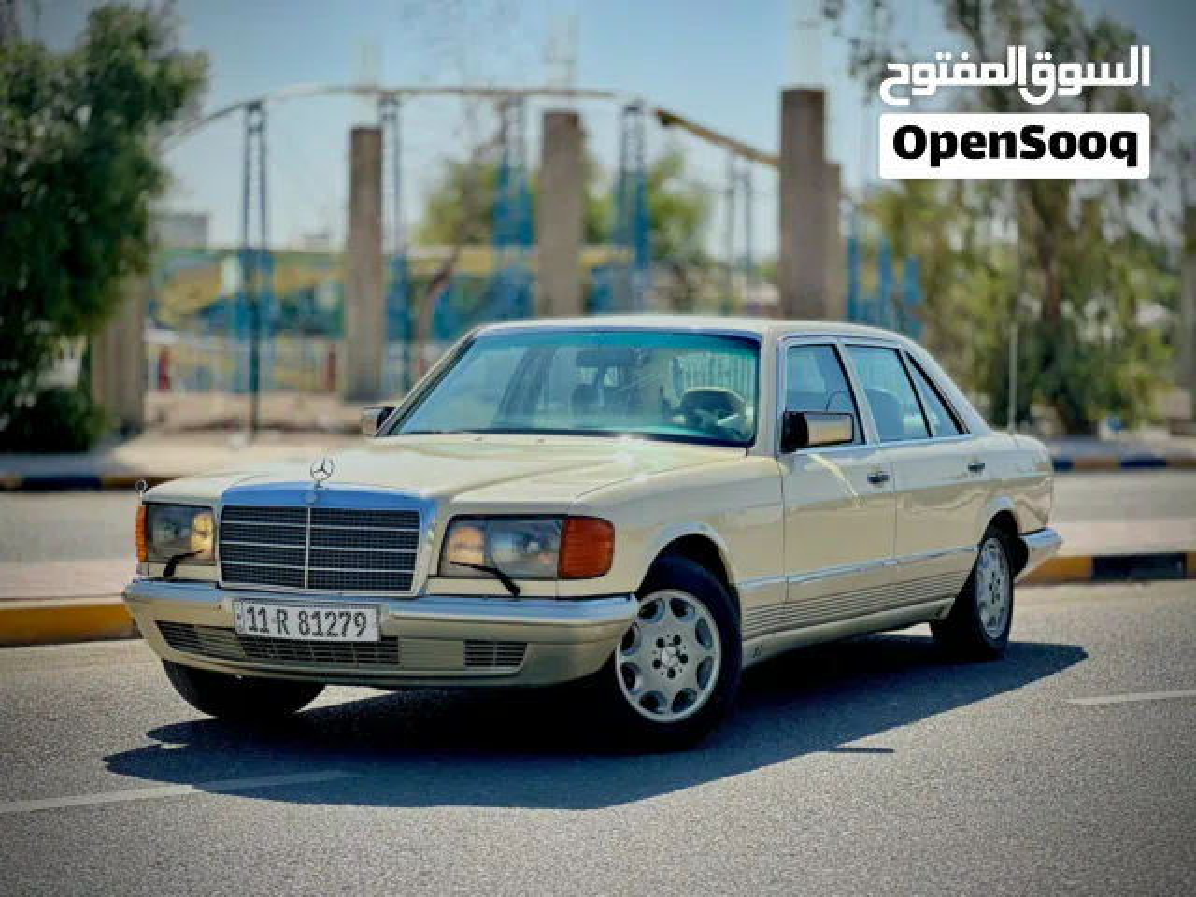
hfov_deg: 25.3
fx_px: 2660
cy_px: 448
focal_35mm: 77
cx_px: 598
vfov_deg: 19.1
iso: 32
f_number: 2.8
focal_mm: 9
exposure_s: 1/483
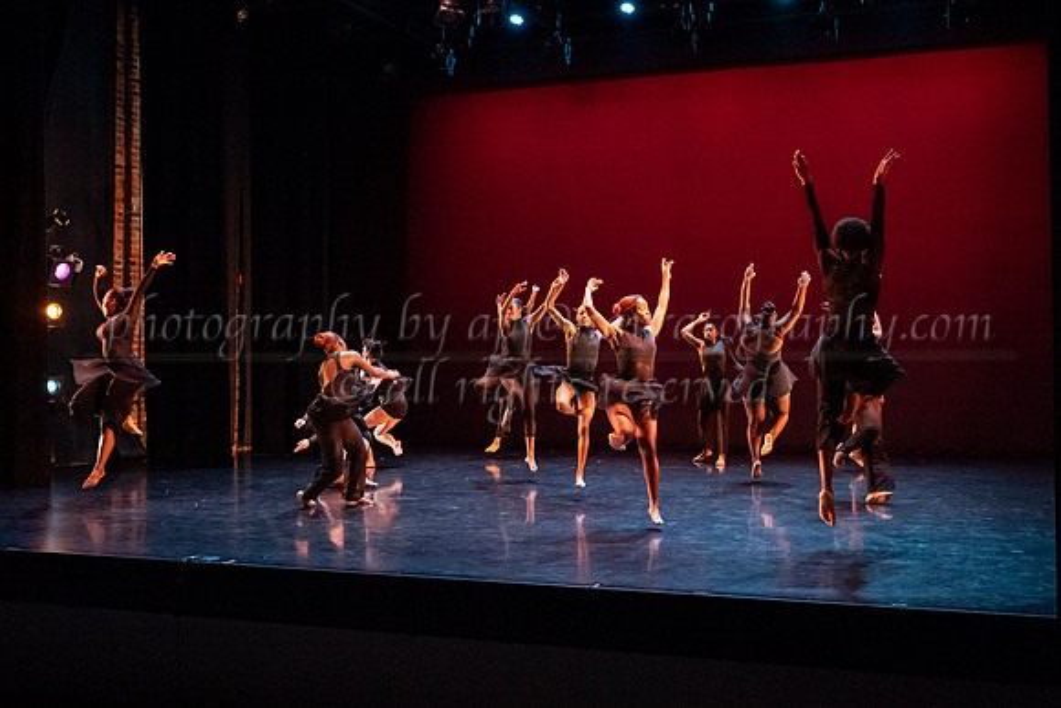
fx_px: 1197
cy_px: 354
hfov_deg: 47.4
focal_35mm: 41
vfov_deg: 32.9
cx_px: 653
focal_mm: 33
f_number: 3.5
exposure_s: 1/320
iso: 6400
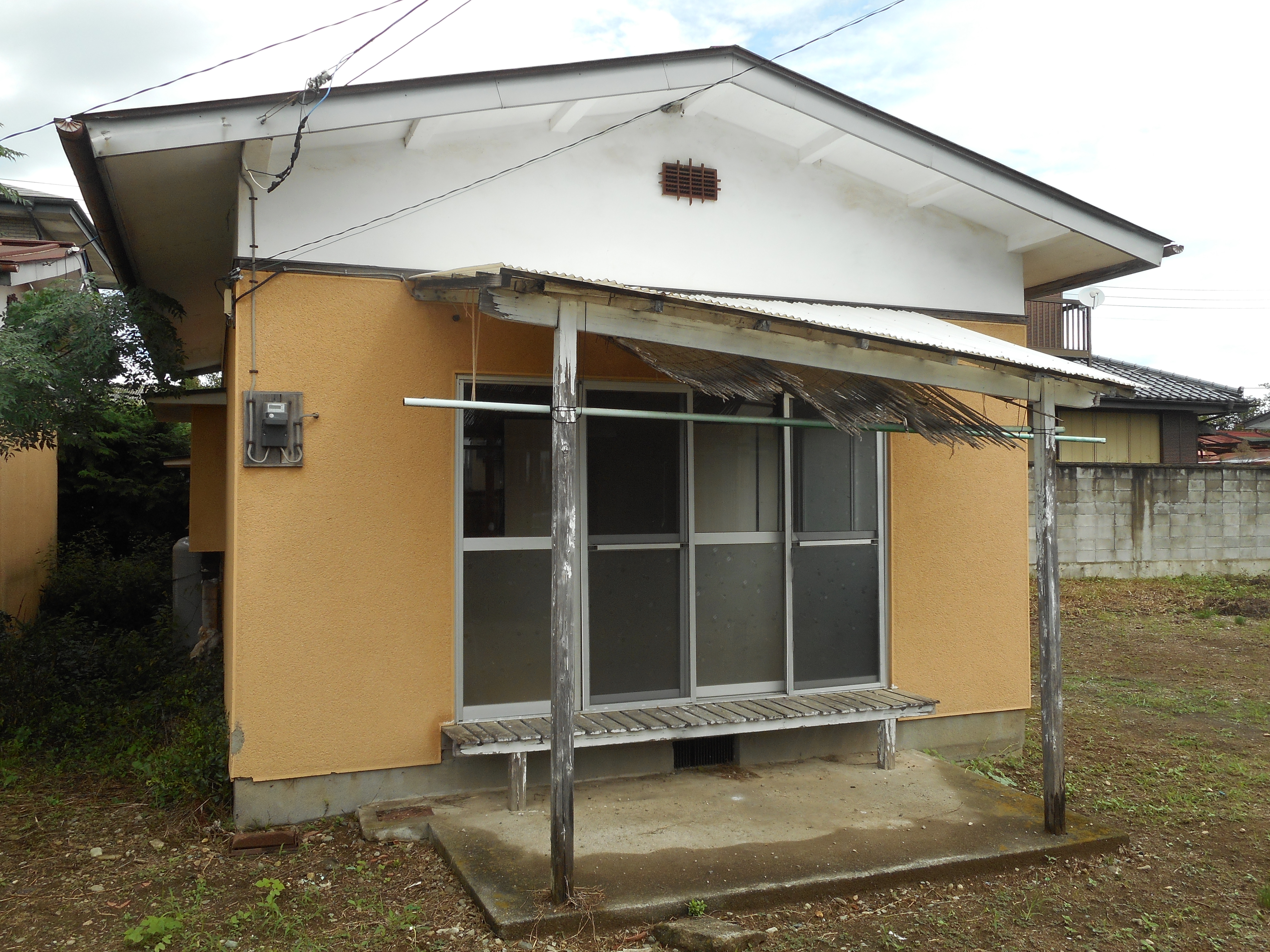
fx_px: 1064
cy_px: 476
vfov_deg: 48.2
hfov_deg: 61.7
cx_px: 635
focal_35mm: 29
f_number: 4
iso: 80
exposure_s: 1/250
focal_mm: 5.2
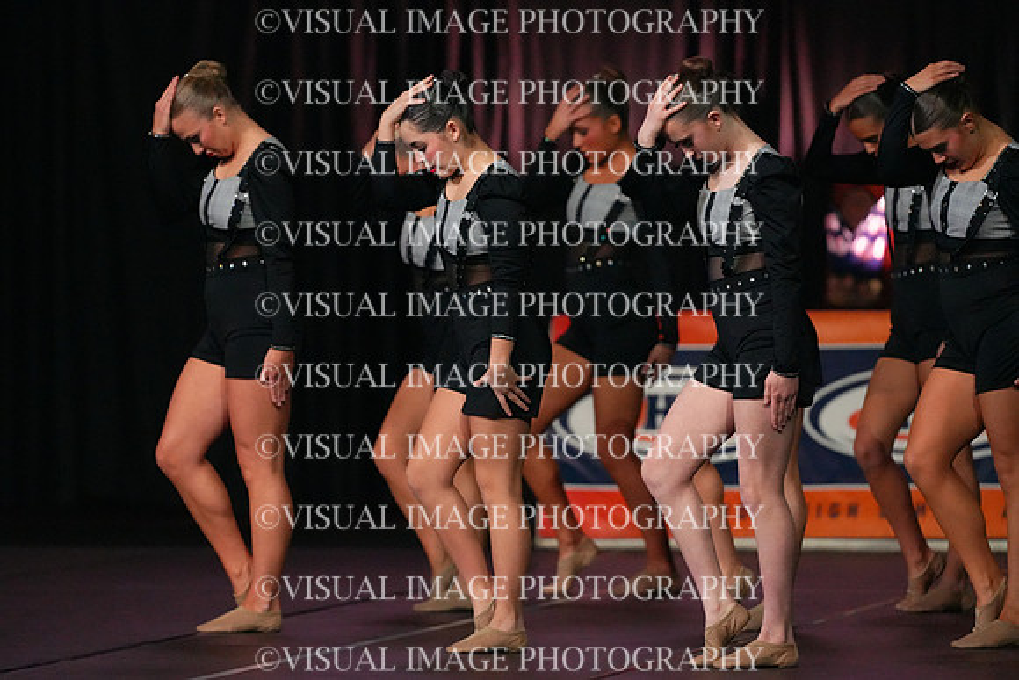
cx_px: 510
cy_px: 340
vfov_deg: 4.6
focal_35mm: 300
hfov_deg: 6.9
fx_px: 8493
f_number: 3.5
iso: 16000
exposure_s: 1/1250
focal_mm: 300
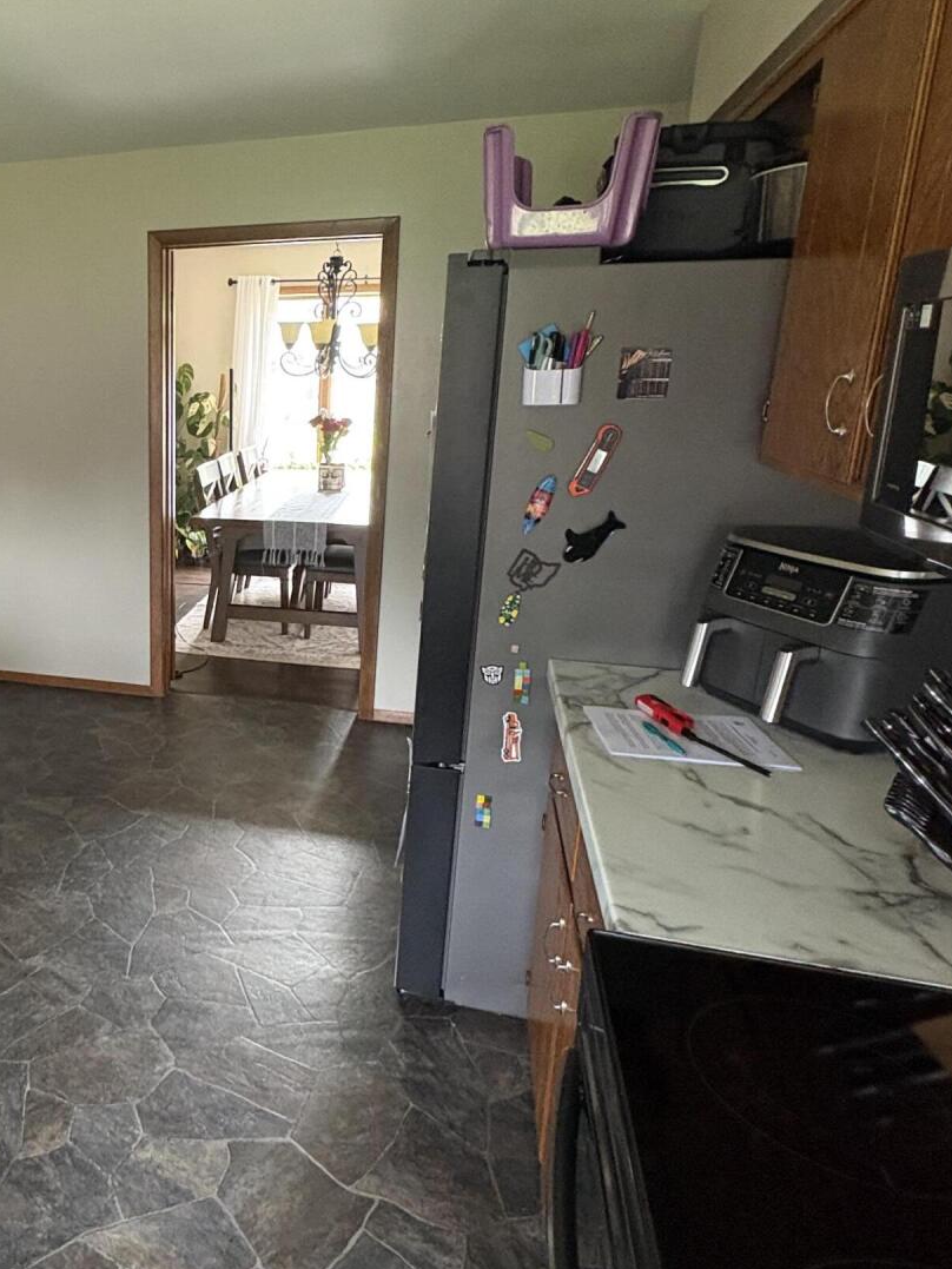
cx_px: 138
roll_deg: +0.5
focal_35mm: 26
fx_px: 953
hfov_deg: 48.7
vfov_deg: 67.3
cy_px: 604
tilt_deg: -13.8
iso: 640
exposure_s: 1/60
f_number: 2.2
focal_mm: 2.22
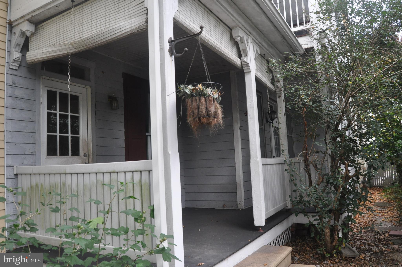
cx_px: 201
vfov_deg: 47.8
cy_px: 134
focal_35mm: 27
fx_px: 301
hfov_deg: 67.4
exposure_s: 1/200
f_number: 7.1
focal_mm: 18
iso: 1000
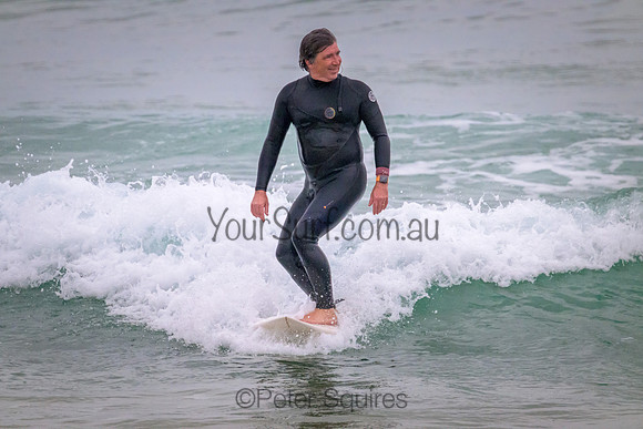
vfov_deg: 1.7
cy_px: 214
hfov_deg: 2.6
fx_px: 14292
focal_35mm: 800
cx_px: 322
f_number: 11
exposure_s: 1/1250
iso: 9000
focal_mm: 800
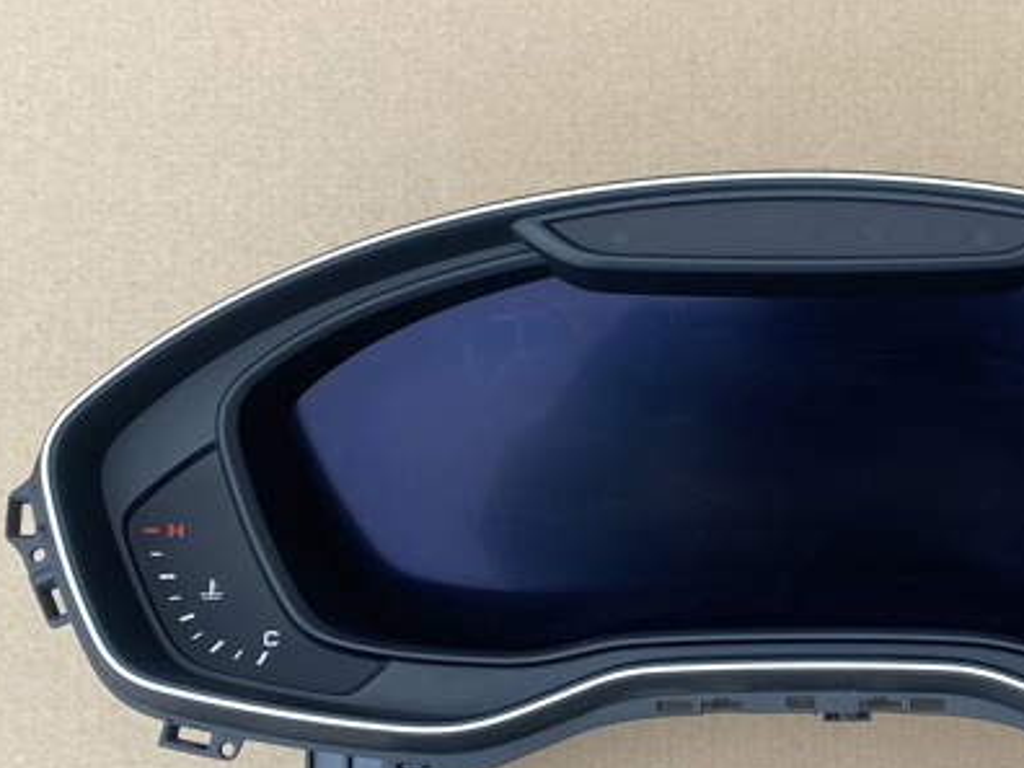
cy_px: 509
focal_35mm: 42
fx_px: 1242
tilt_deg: -87.0
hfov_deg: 43.1
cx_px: 794
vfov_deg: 34.1
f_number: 1.8
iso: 32
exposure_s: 1/157
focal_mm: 4.25
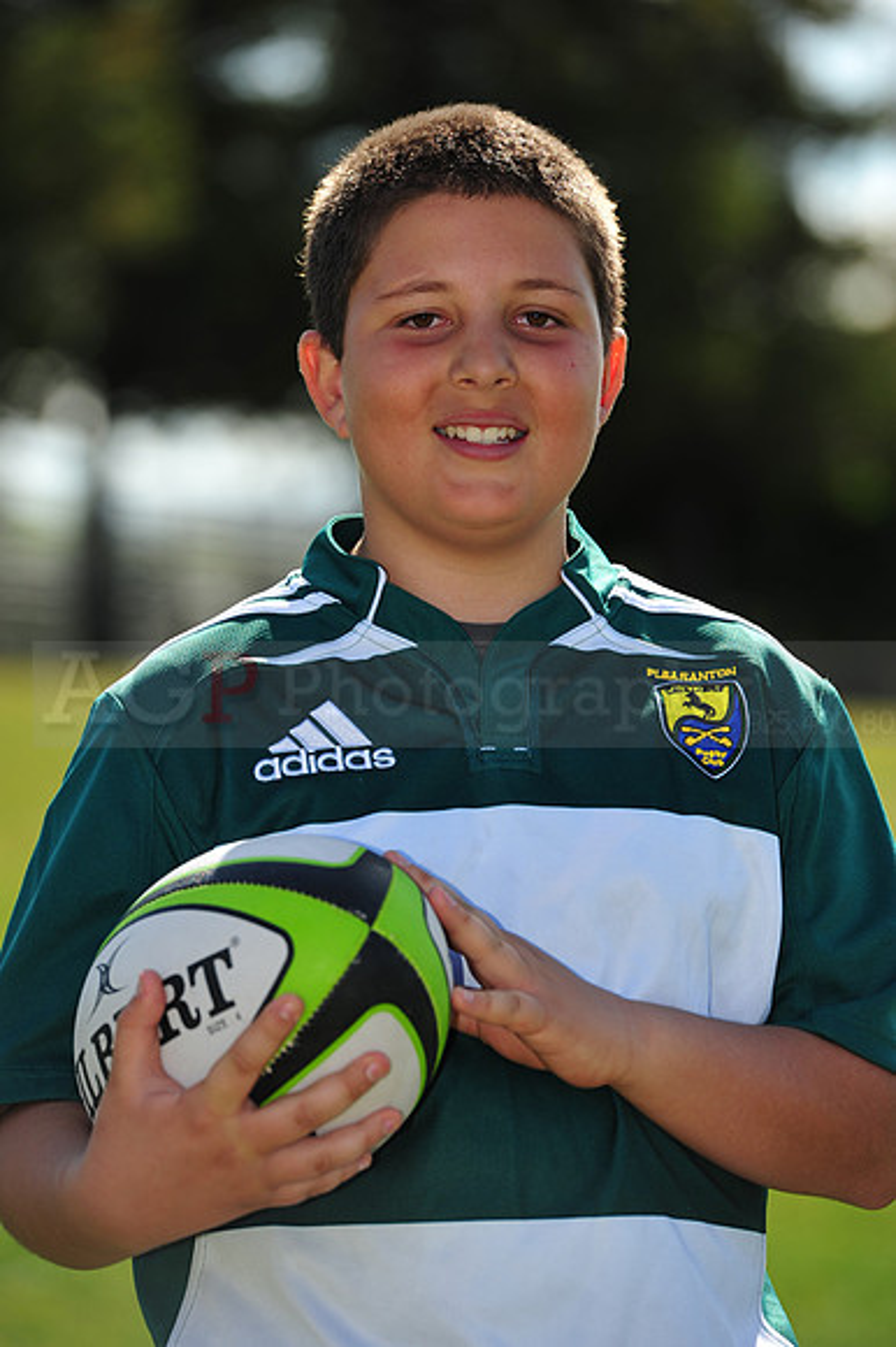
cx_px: 448
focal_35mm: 200
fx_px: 7475
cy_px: 674
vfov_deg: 10.3
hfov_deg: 6.9
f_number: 4.5
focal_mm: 200
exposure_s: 1/800
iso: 200
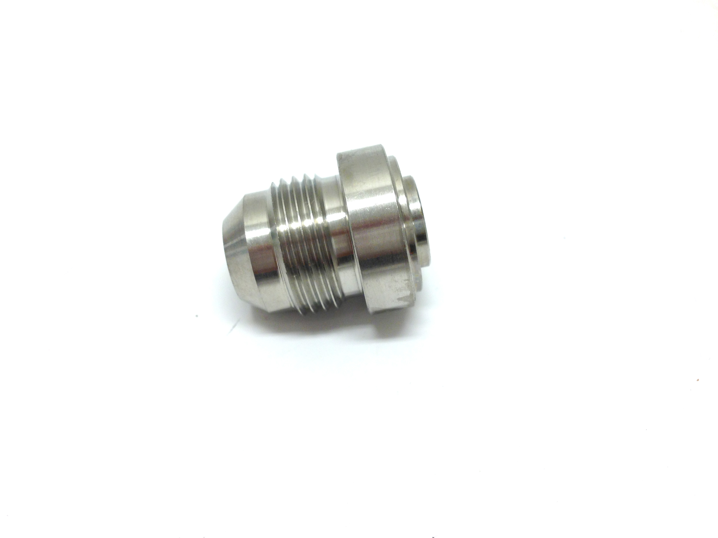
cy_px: 269
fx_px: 684
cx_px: 359
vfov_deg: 42.9
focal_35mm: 33
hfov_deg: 55.4
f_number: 2.4
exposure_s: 1/33
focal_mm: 4.13
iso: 64
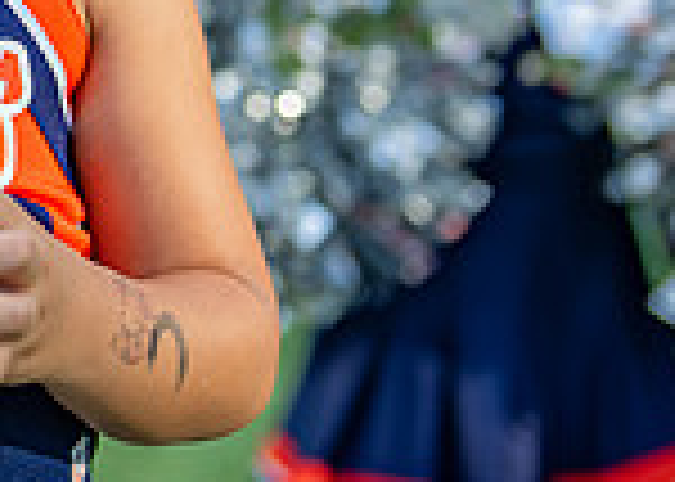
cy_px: -237
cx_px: -171
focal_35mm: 226
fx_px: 4331
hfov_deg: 8.8
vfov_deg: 6.3
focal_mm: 50
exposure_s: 1/2500
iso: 160
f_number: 1.4
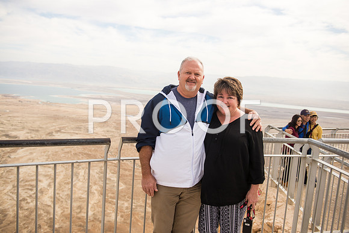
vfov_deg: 42.3
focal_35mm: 31
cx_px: 174
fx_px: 301
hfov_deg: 60.3
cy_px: 116
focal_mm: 31
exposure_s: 1/2500
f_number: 2.8
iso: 200
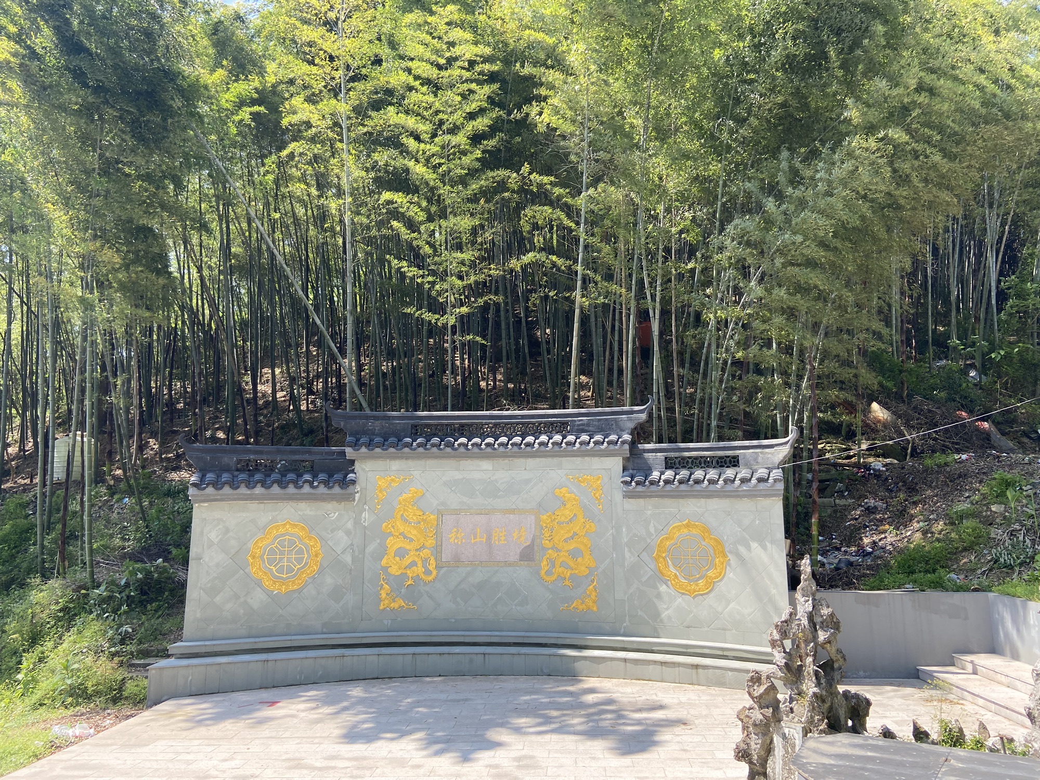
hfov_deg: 67.3
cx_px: 520
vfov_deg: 53.1
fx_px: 781
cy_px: 390
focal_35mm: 26
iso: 32
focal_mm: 4.25
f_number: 1.8
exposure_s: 1/517
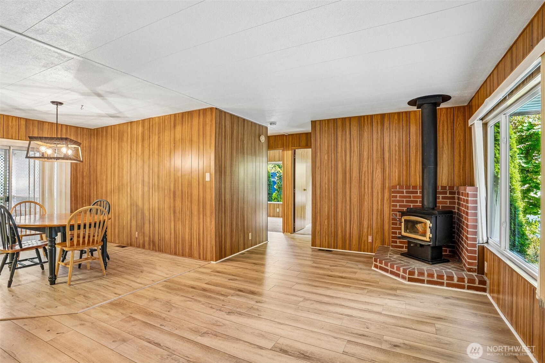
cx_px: 272
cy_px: 182
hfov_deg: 93.3
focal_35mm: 17
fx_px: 257
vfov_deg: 70.4
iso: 2000
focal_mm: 17
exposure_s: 1/15
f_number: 8
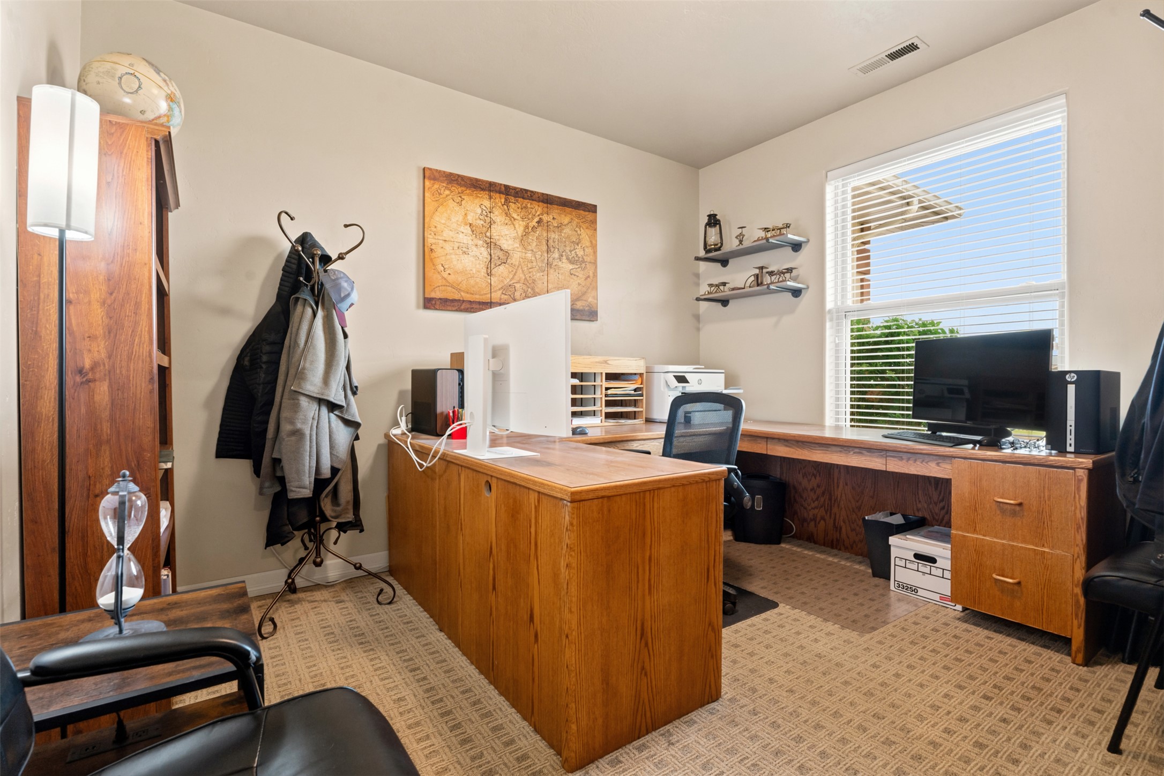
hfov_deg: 93.6
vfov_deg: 70.8
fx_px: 546
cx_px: 582
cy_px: 388
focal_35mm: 17
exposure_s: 1/6
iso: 250
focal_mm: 16.9
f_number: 9
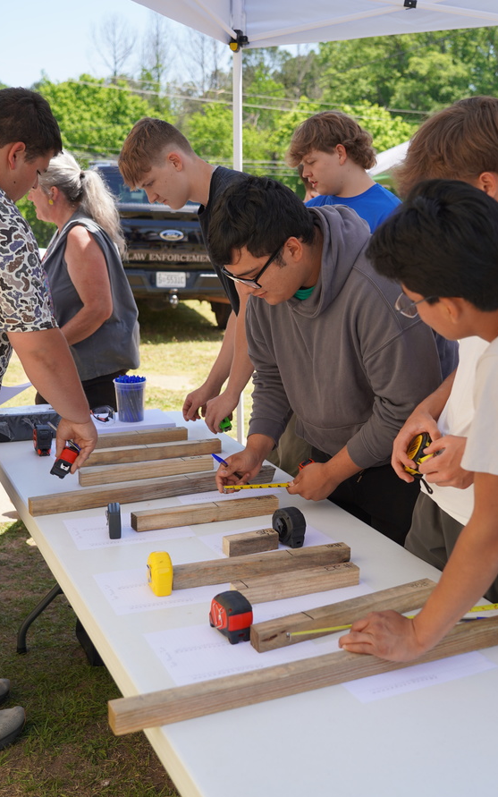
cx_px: 287
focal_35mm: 41
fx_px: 890
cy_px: 415
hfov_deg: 31.2
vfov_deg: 48.2
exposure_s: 1/320
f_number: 4.5
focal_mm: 35
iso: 100
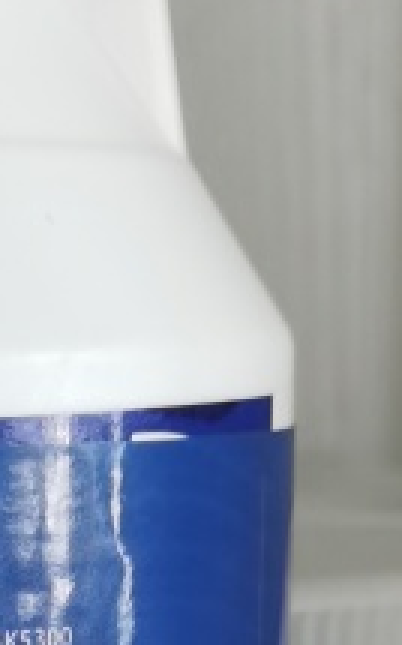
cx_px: -114
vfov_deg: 13.7
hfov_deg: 9.1
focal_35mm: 142
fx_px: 2494
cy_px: 1010
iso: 250
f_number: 1.8
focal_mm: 5.58
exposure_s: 1/60
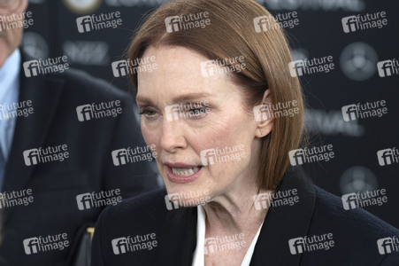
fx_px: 1661
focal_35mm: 150
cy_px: 133
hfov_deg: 13.7
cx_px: 200
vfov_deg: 9.1
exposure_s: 1/500
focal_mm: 150
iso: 2000
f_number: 6.3
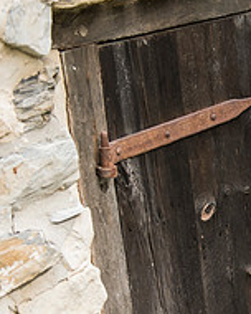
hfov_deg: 12.8
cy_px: 250
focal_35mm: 109
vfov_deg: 17.5
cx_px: 451
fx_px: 1012
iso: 400
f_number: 3.2
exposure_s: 1/800
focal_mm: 38
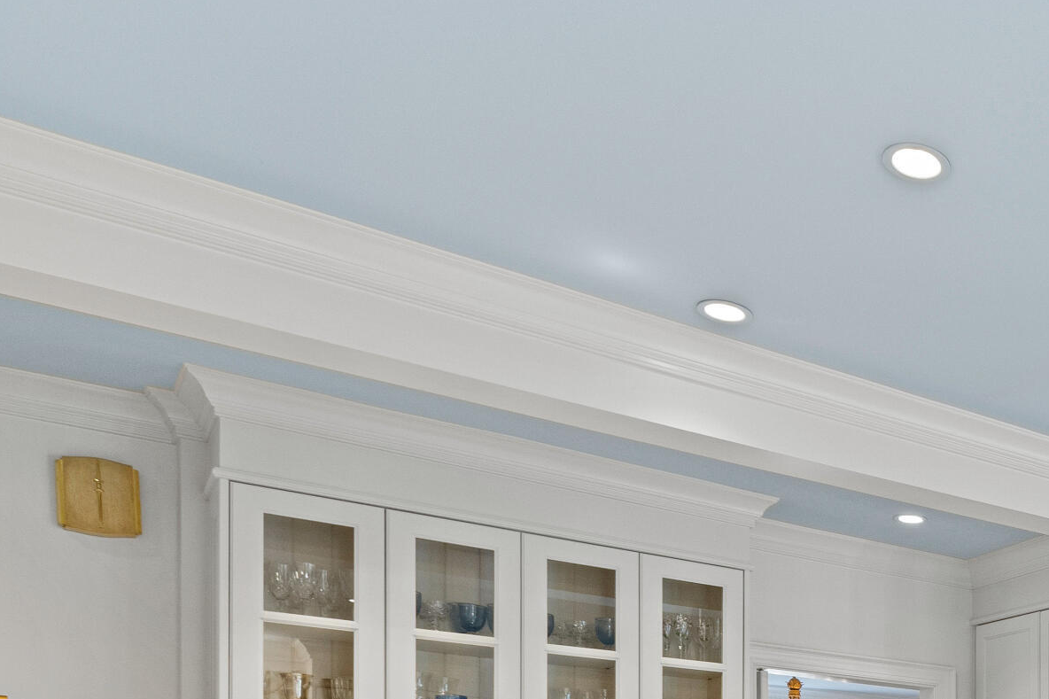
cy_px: 854
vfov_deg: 29.7
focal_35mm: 38
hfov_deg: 38.0
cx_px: 1256
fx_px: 1107
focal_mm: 10
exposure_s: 1/1.67
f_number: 8
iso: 100
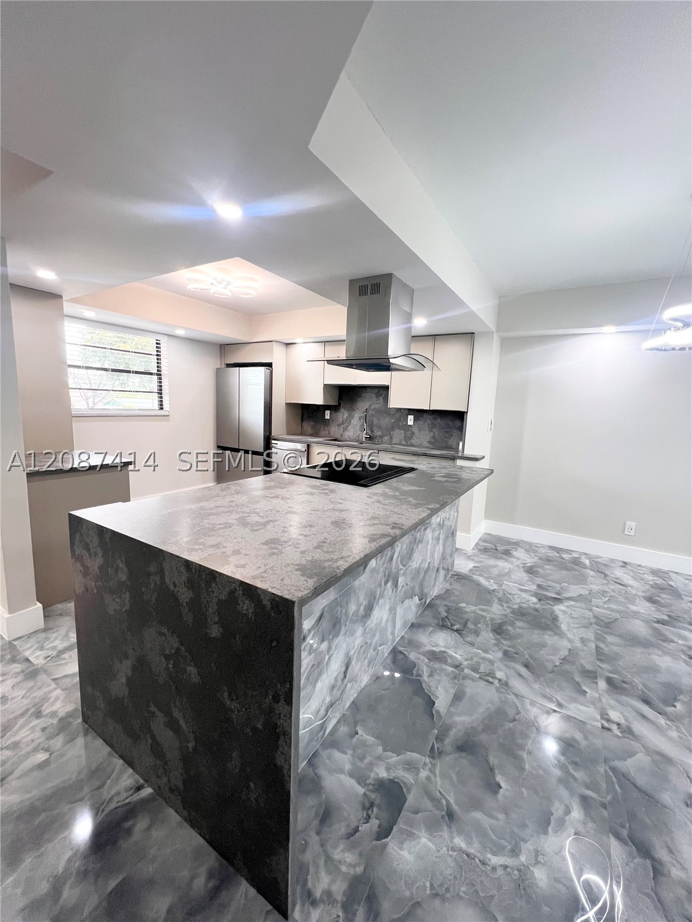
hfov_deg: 89.9
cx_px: 346
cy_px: 461
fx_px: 347
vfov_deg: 106.2
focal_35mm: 13
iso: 160
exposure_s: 1/120
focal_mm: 1.57
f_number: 1.8
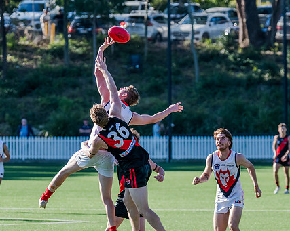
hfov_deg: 5.1
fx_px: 3242
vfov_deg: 4.1
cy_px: 141
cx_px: 80
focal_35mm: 378
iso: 800
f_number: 6.3
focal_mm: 240
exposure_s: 1/1600
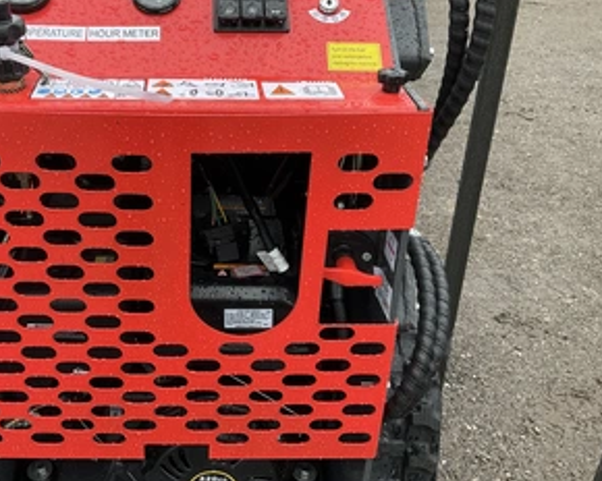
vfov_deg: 37.9
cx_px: 195
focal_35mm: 39
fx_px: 695
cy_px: 172
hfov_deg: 46.0
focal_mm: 3
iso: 25
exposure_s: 1/122
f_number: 1.8
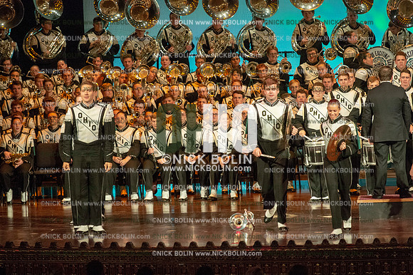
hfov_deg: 9.8
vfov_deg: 6.5
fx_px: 2408
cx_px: 206
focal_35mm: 210
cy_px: 138
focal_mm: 210
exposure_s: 1/320
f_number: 5.6
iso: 8000
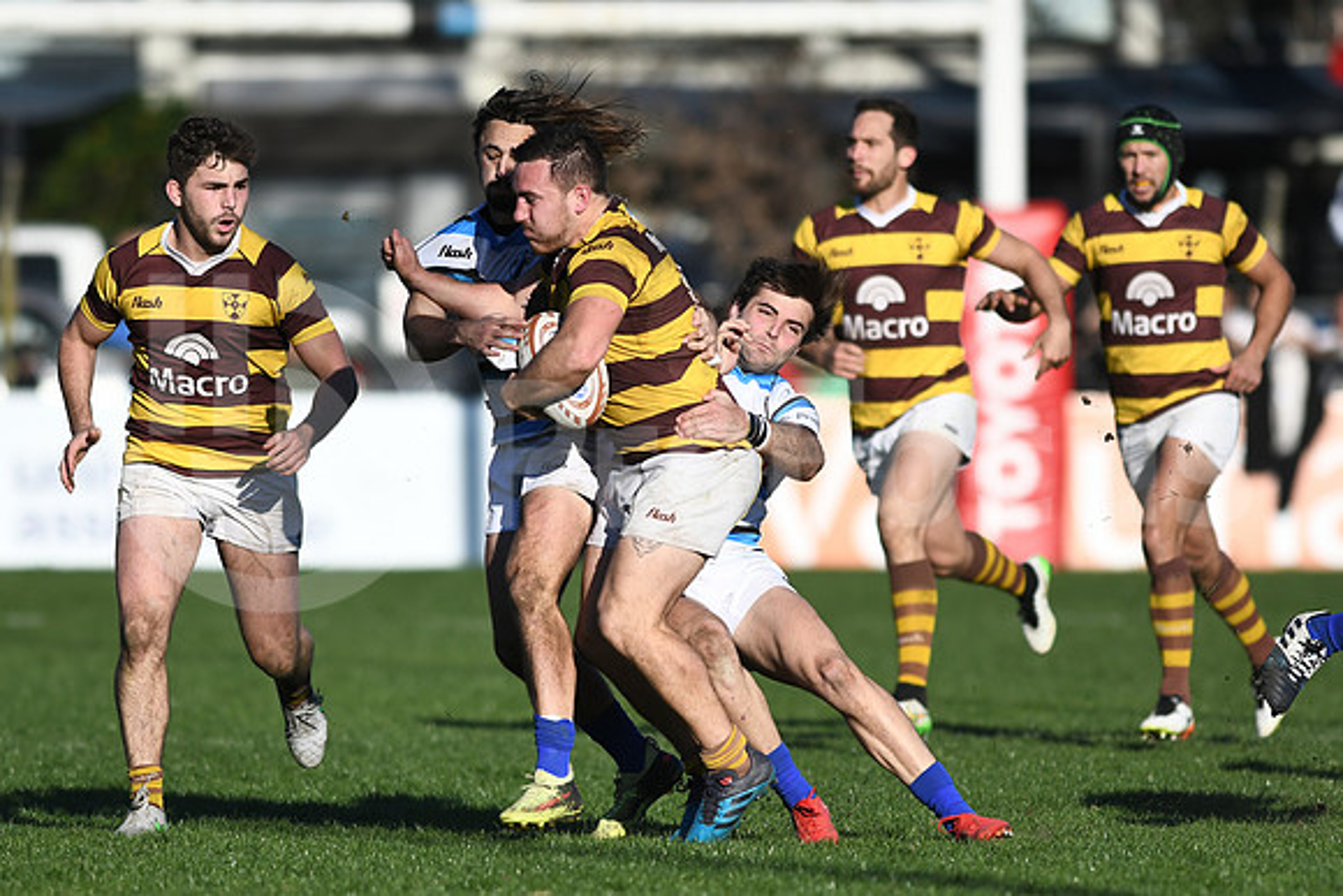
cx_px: 672
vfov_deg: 3.1
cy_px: 448
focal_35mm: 450
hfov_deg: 4.6
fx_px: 16791
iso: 200
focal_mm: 300
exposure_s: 1/5000
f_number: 2.8
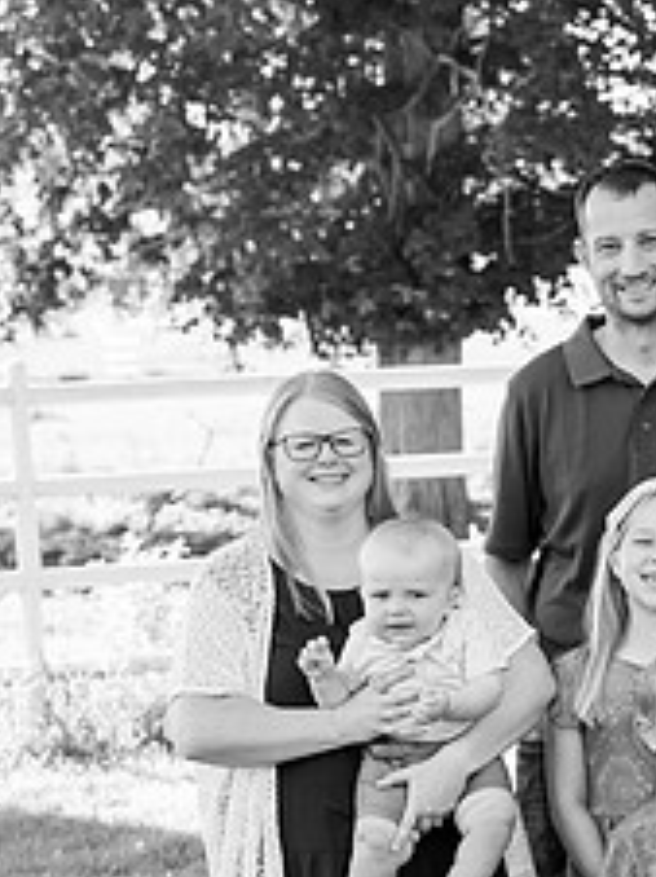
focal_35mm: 178
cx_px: 1071
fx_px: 4506
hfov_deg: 8.1
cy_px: 580
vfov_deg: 11.1
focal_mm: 72
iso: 800
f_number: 5
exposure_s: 1/400
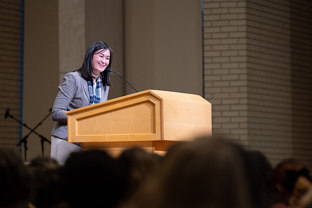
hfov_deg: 7.9
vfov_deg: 5.3
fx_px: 2251
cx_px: 165
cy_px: 126
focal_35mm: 260
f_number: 3.2
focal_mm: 200
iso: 1250
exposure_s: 1/400
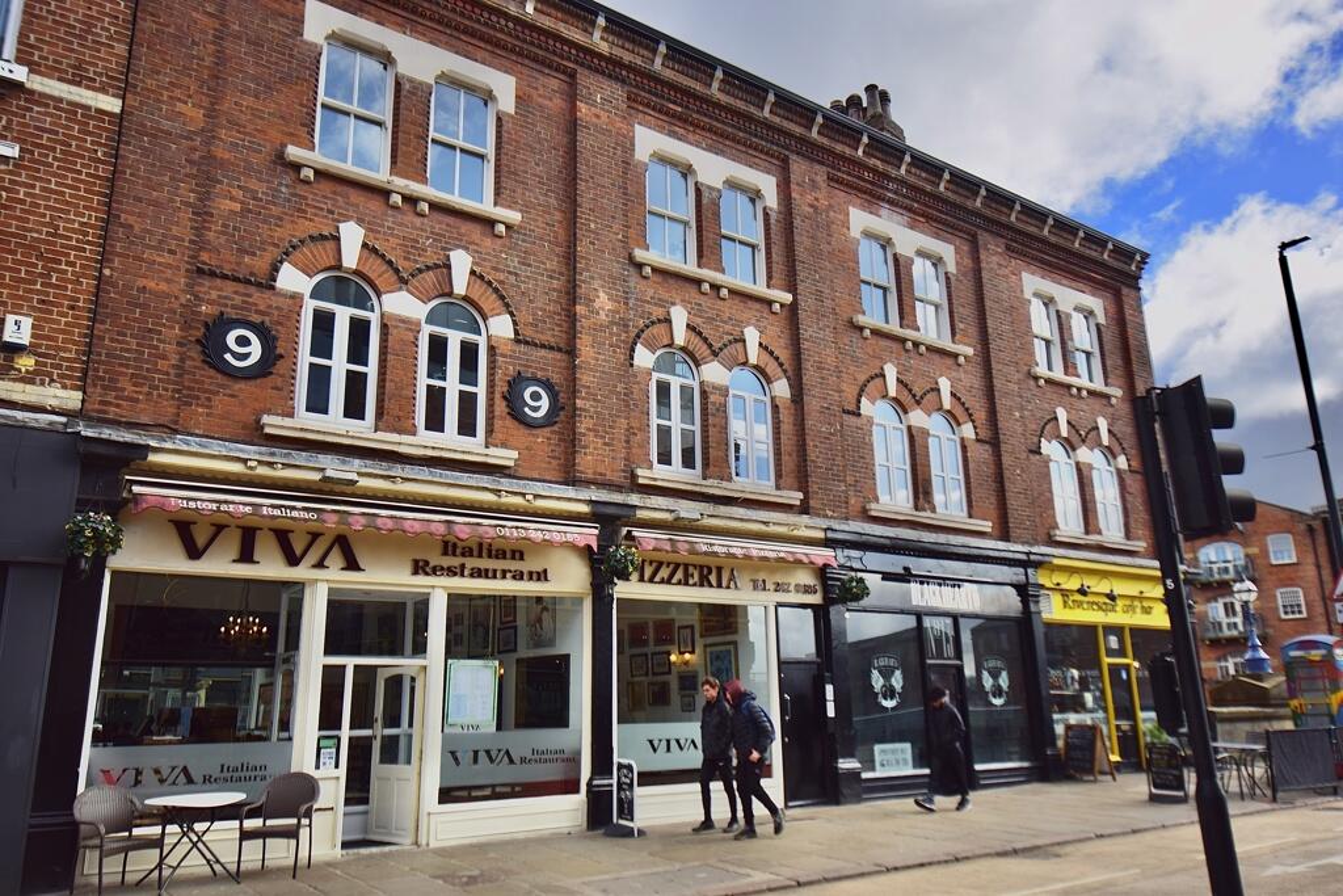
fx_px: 951
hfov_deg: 70.4
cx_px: 672
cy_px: 448
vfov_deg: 50.4
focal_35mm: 26
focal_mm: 17
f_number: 4.2
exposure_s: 1/500
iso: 100
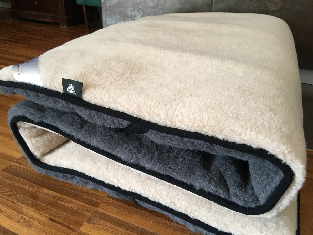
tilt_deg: -28.6
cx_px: 156
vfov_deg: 48.2
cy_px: 118
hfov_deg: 61.7
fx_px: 262
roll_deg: -2.0
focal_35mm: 29
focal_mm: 4.15
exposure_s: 1/33
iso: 50
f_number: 2.2
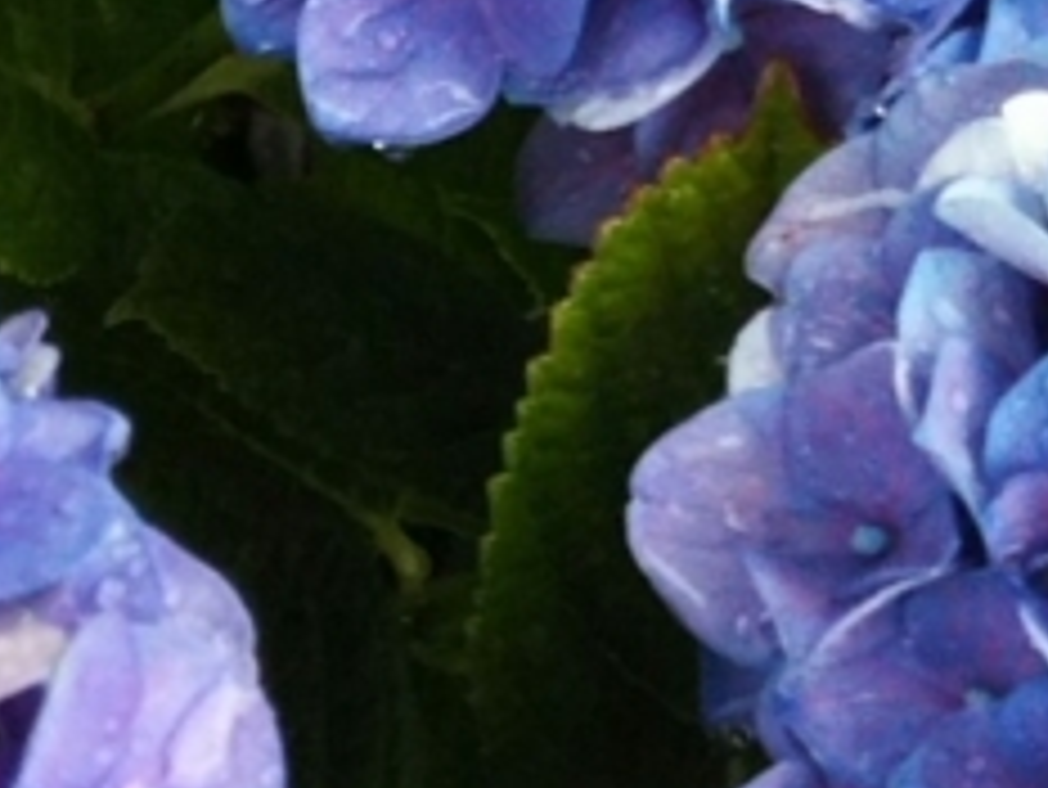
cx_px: 135
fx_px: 3120
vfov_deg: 14.3
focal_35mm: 103
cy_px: 540
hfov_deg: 18.8
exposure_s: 1/120
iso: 250
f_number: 2.2
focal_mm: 4
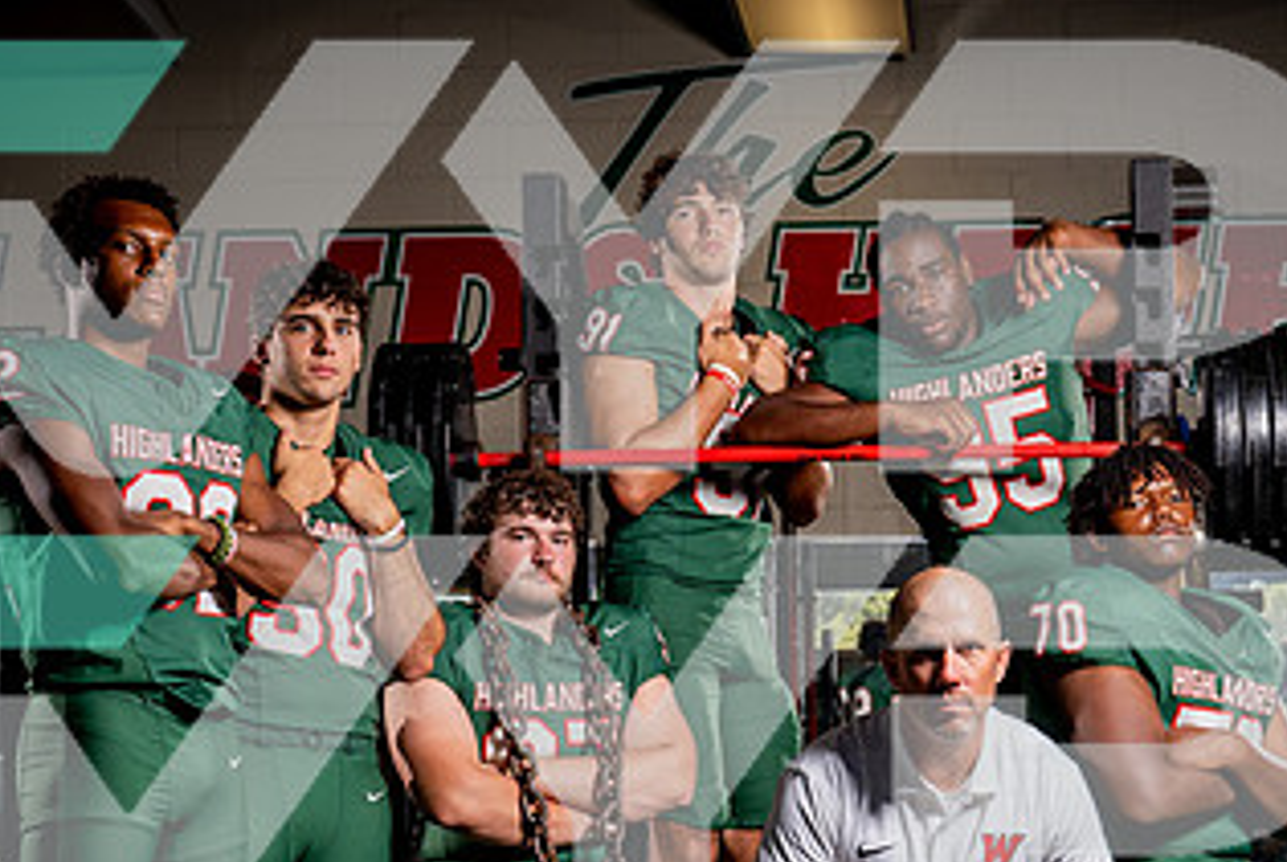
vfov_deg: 13.9
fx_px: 3508
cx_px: 813
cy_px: 754
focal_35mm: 98
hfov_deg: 20.7
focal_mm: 51
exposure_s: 1/250
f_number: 5.6
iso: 400
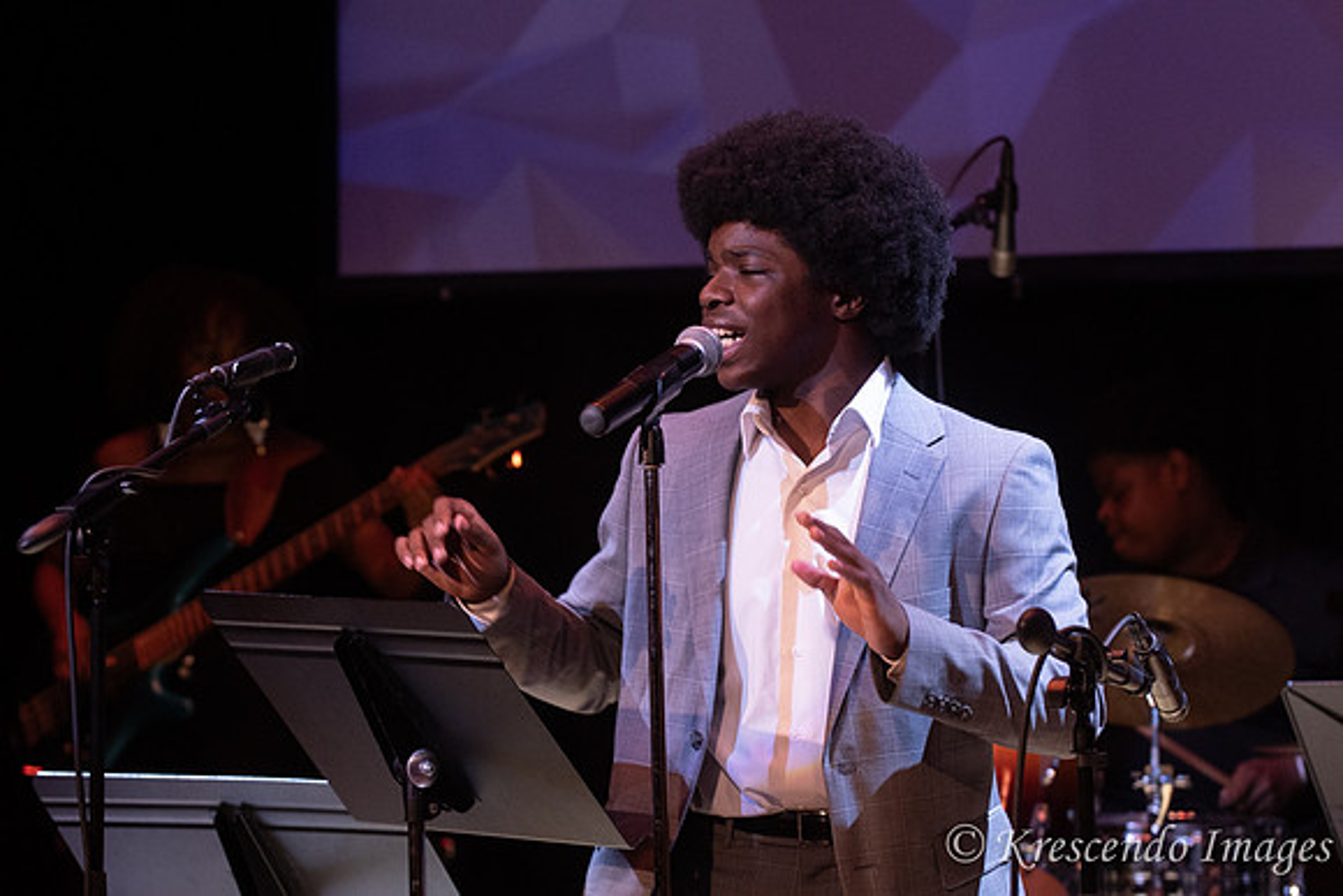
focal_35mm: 147
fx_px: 5485
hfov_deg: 14.0
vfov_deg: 9.3
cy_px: 448
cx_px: 672
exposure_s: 1/200
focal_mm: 98
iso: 1600
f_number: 4
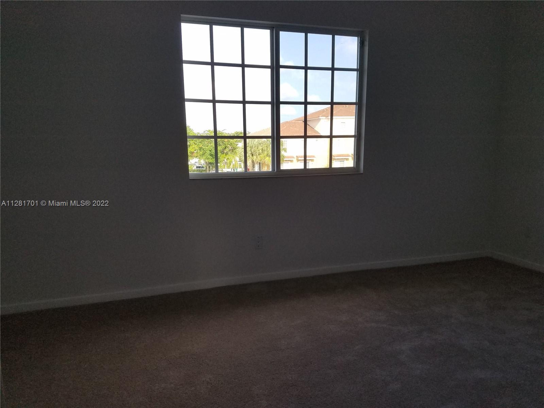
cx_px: 272
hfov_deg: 67.3
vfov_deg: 53.1
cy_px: 204
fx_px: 409
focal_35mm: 26
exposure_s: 1/301
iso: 50
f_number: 1.7
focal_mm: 4.2
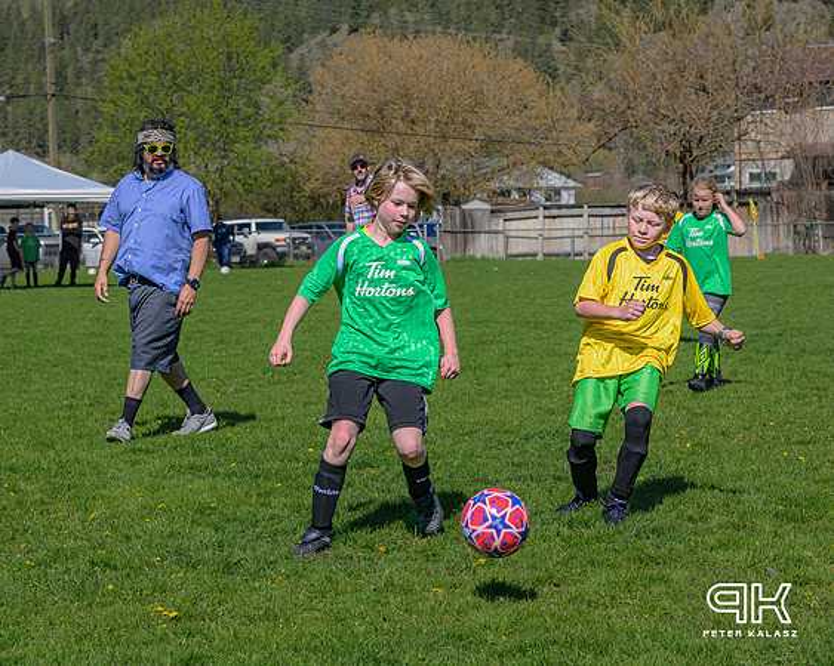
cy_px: 332
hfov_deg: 19.8
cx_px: 412
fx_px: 2394
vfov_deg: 15.9
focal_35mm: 97
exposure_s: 1/500
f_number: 6.3
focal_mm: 54
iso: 125
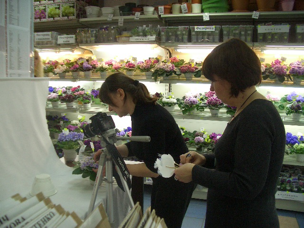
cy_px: 114
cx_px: 152
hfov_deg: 52.6
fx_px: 307
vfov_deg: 40.7
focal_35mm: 35
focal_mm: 5.8
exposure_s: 1/80
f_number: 2.6
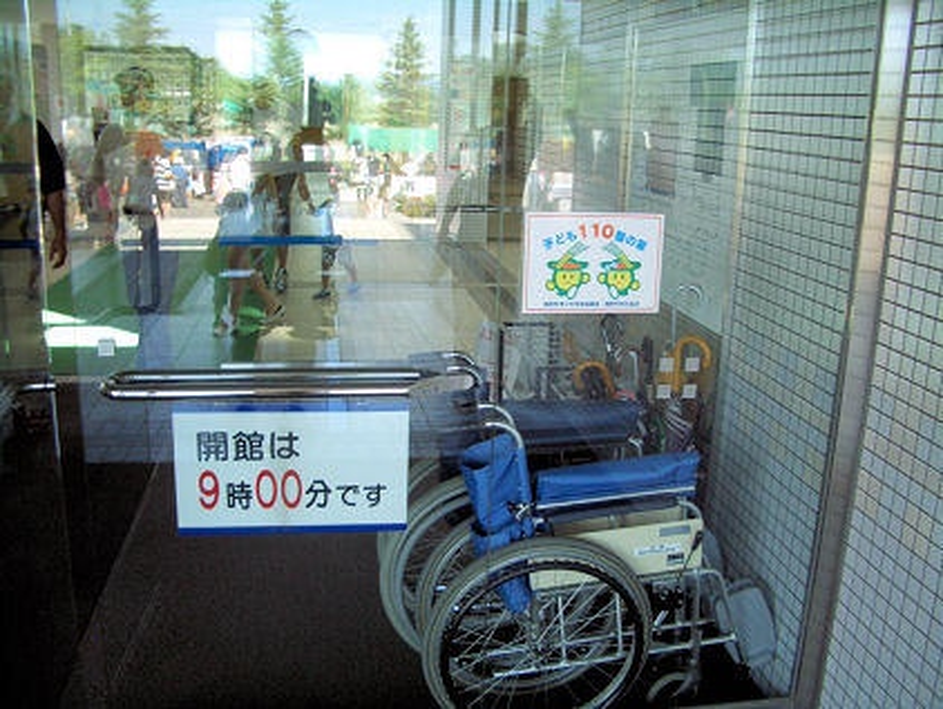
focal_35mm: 35
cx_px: 472
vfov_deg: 40.7
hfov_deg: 52.6
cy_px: 354
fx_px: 954
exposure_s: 1/80
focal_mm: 5.8
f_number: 2.6
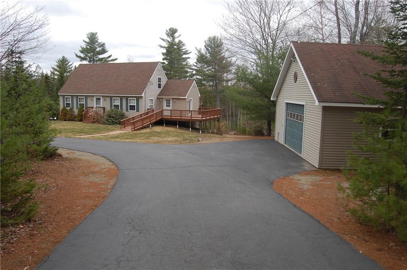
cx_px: 204
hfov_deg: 67.4
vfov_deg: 47.8
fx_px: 305
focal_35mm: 27
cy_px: 135
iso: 400
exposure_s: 1/200
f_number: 10
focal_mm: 18
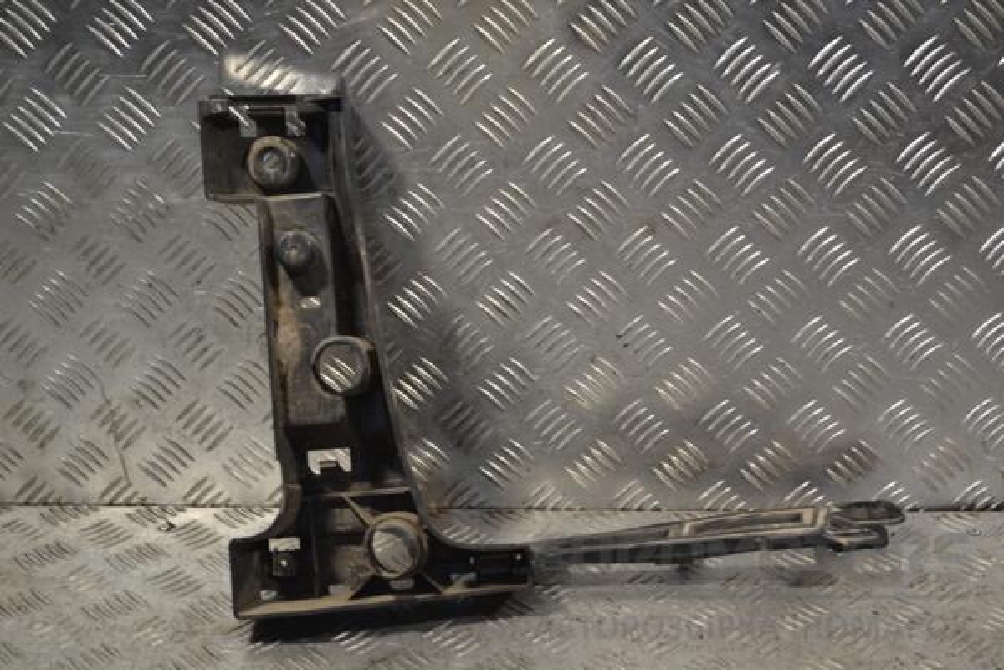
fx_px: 1590
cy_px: 335
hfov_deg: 35.1
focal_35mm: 57
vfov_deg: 23.8
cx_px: 502
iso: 140
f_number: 5
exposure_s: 1/30
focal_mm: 38
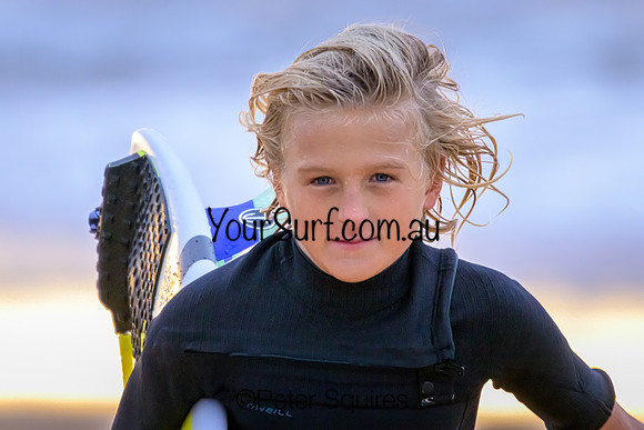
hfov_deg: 2.3
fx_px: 16103
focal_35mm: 900
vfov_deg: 1.5
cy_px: 215
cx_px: 322
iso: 25600
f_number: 11
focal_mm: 900
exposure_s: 1/500
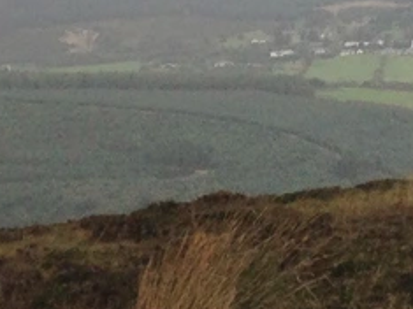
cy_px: 19
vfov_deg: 7.3
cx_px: 719
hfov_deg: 9.4
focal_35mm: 202
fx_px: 2409
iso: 50
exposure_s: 1/345
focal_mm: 4.12
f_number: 2.4
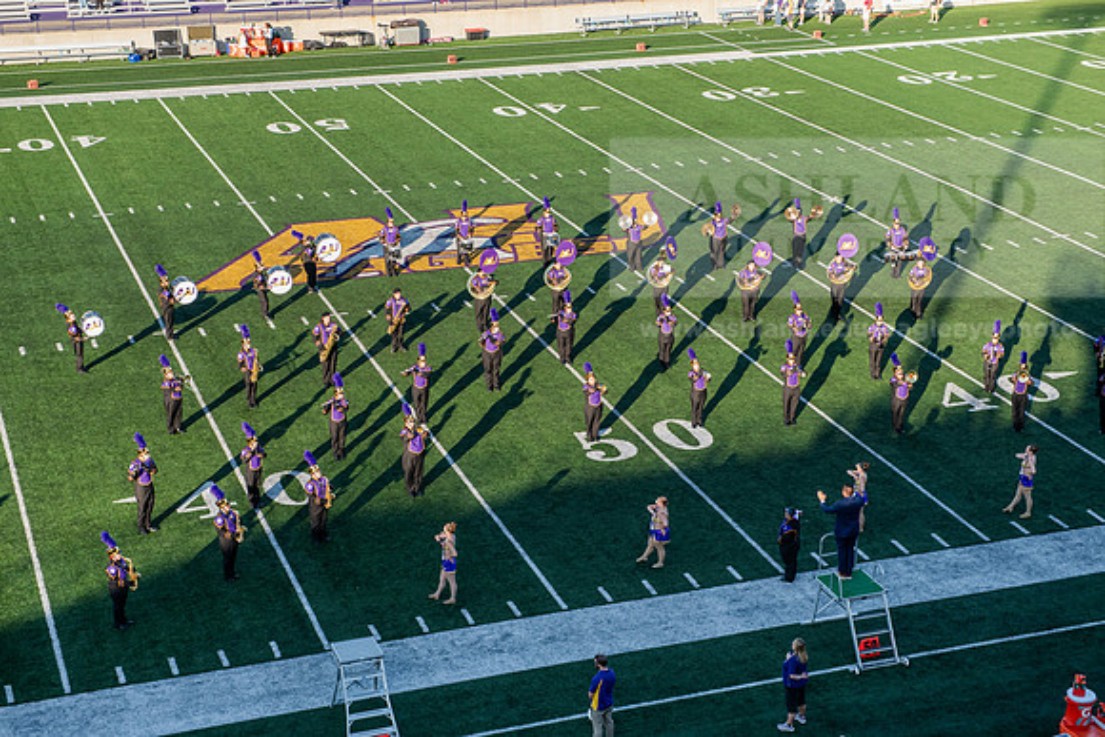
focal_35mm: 62
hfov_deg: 32.4
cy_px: 368
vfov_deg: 21.9
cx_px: 552
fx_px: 1903
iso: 320
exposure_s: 1/500
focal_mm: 62
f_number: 5.6
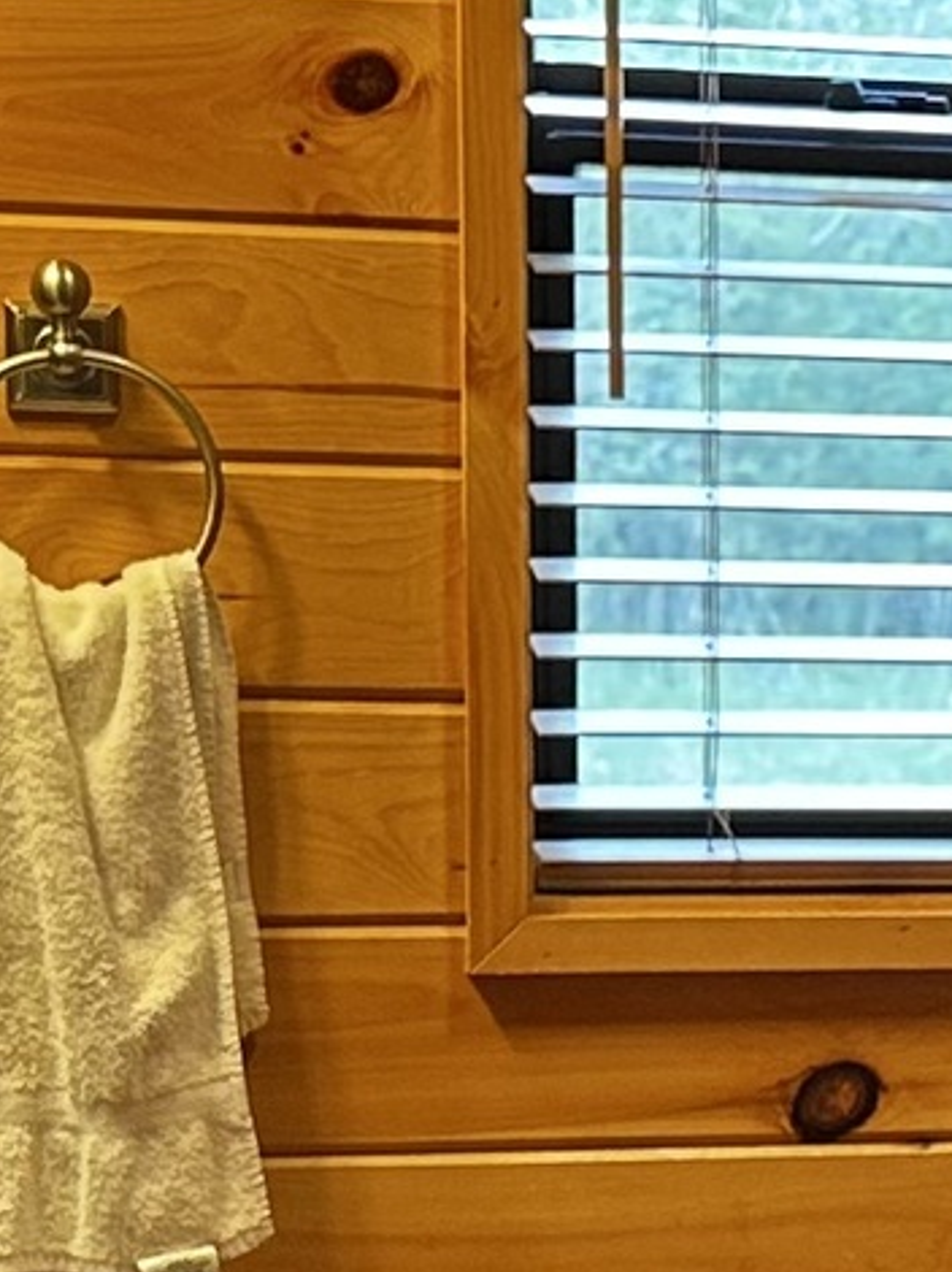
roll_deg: -1.3
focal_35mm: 157
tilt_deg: -7.1
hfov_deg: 9.0
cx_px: 1728
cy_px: 1101
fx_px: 5762
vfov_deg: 12.5
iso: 125
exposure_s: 1/60
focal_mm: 6.86
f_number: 1.78
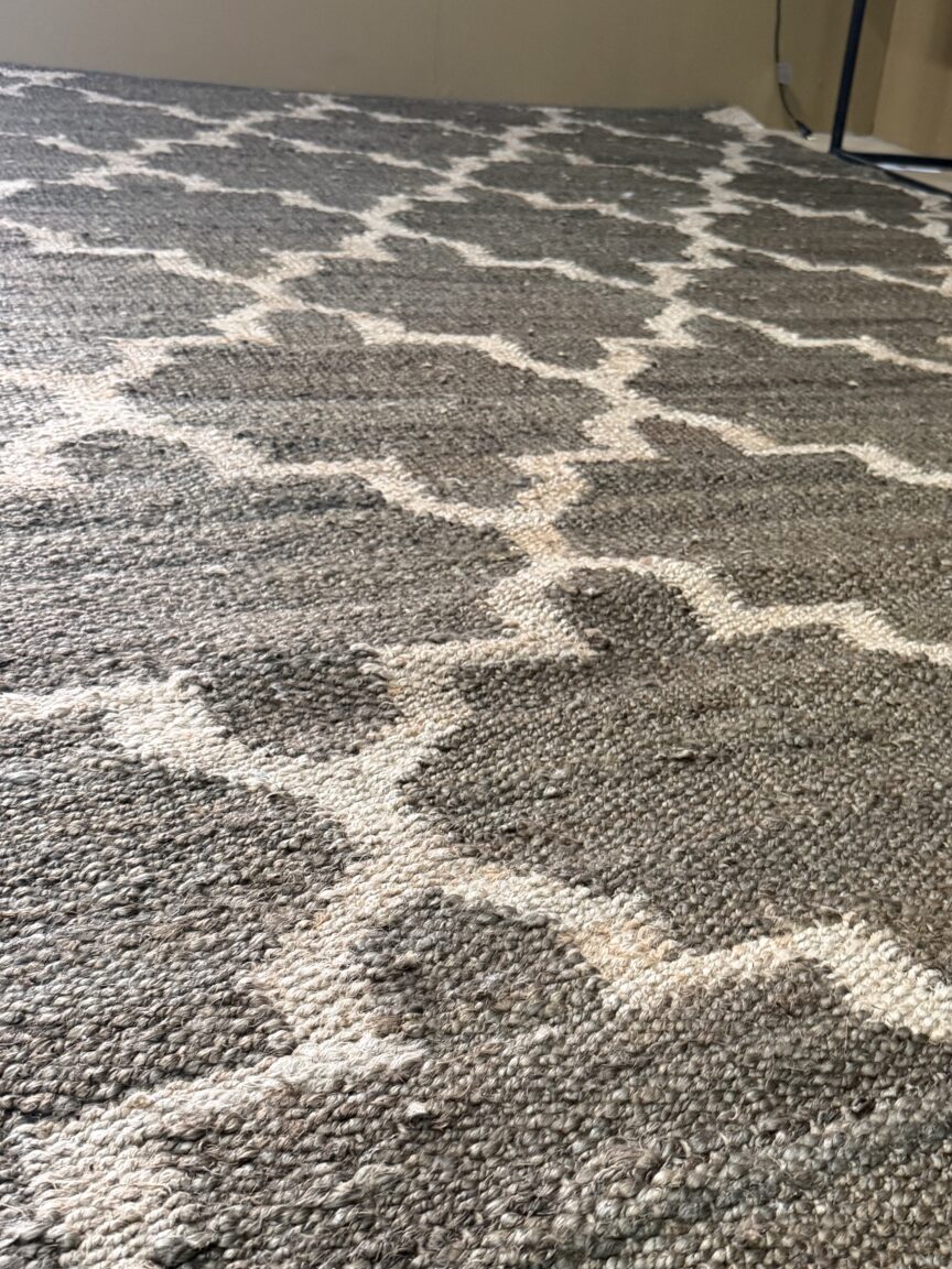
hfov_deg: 35.2
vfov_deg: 46.4
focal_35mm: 40
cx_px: 705
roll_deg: -10.7
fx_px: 1467
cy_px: 792
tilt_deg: -31.8
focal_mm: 6.76
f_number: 1.78
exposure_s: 1/50
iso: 500
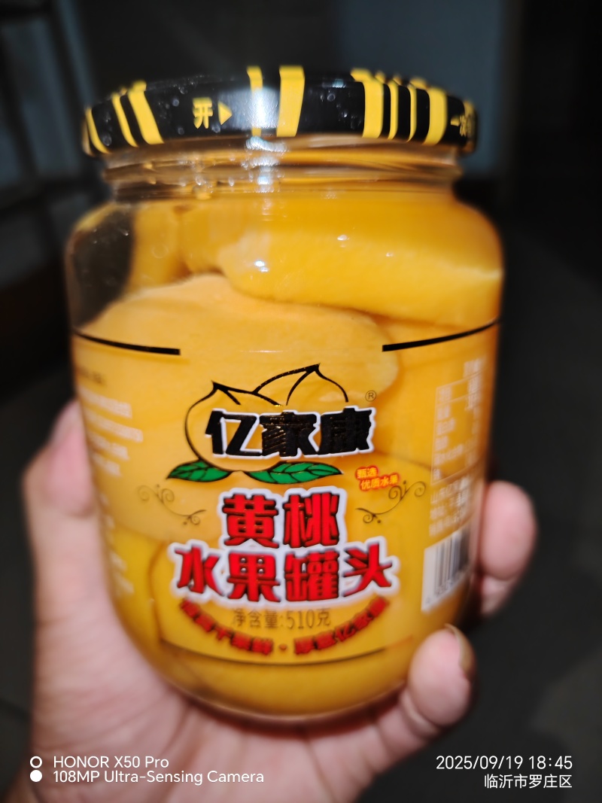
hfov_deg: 58.9
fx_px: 533
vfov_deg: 73.9
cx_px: 301
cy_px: 402
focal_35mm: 23
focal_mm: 5.25
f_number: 1.8
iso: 640
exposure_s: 1/40
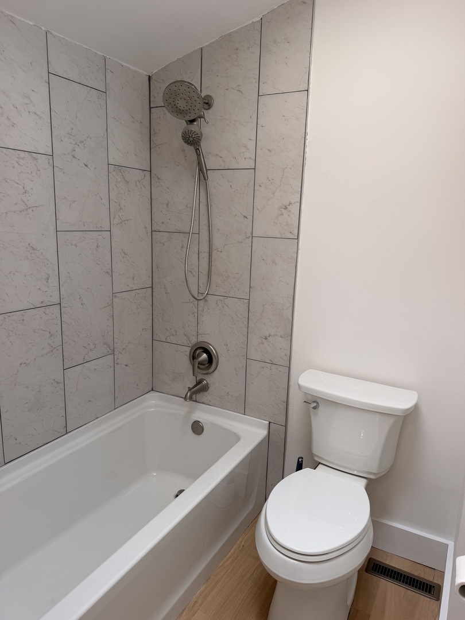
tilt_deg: -11.6
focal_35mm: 24
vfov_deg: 71.6
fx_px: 430
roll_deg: -1.7
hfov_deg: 56.8
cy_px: 310
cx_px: 232
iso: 64
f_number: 1.78
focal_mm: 6.76
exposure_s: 1/219
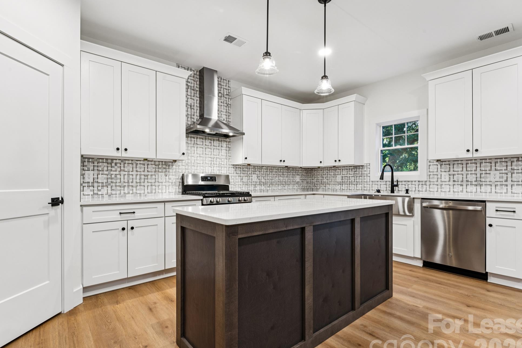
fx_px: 253
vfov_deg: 69.1
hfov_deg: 91.8
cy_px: 183
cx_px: 255
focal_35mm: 17
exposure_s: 1/2
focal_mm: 16.4
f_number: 13
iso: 200
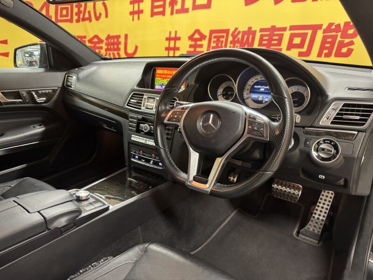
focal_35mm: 24
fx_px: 259
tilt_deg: -19.6
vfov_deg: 56.8
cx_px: 186
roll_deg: +1.0
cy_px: 140
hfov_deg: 71.6
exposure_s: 1/50
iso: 640
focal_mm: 6.76
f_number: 1.78
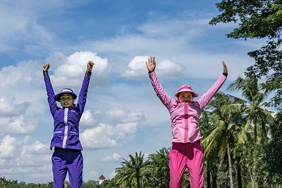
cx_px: 66
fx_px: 666
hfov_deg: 23.6
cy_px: 139
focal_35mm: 85
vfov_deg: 16.0
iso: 180
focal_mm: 51
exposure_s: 1/4000
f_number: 5.6
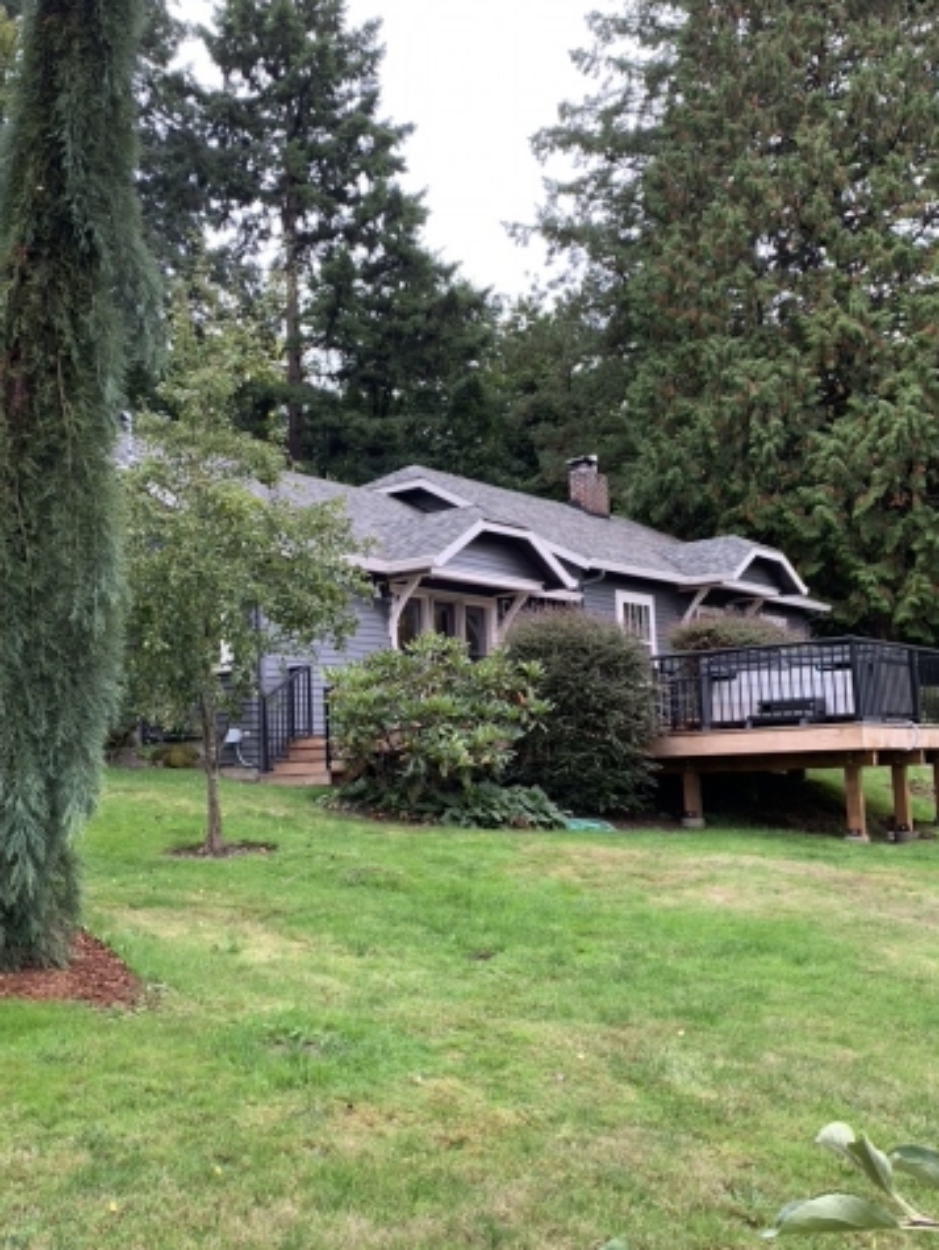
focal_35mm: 35
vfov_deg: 52.5
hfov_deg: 40.6
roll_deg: +2.2
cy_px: 676
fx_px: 1264
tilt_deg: +6.0
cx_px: 373
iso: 25
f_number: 1.8
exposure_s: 1/147
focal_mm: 4.25
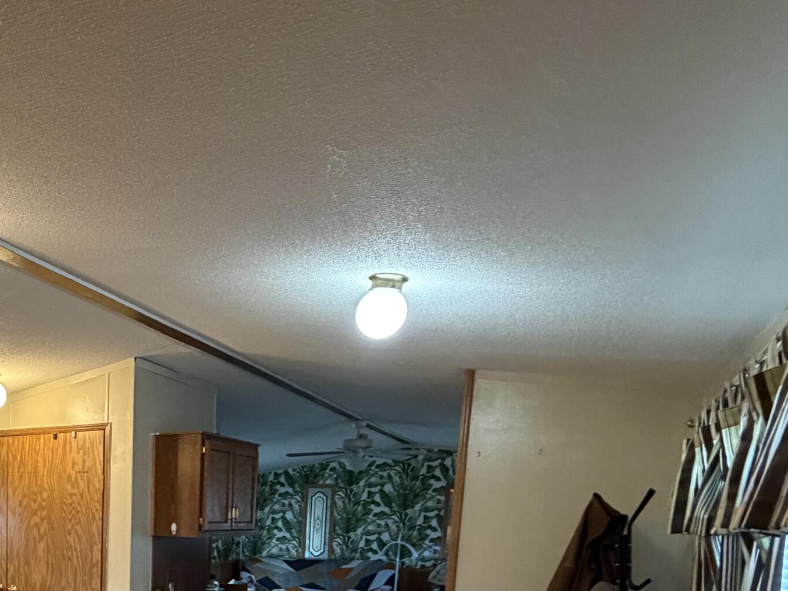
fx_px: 706
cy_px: 608
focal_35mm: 31
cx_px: 117
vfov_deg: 39.4
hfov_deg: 53.0
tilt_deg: -7.8
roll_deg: -0.6
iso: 640
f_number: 2.2
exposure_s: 1/60
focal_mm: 2.22
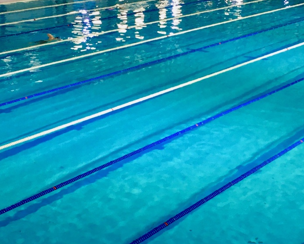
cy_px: 69
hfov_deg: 22.9
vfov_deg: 18.4
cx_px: 189
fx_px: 747
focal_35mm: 83
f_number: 2.2
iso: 80
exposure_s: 1/33
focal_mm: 4.15
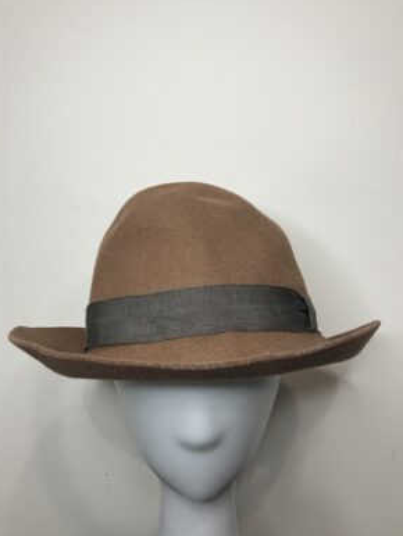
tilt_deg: -5.7
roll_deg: +0.8
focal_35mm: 29
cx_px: 200
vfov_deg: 61.6
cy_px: 272
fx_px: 450
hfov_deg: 48.3
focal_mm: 3.99
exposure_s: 1/50
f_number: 1.8
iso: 50
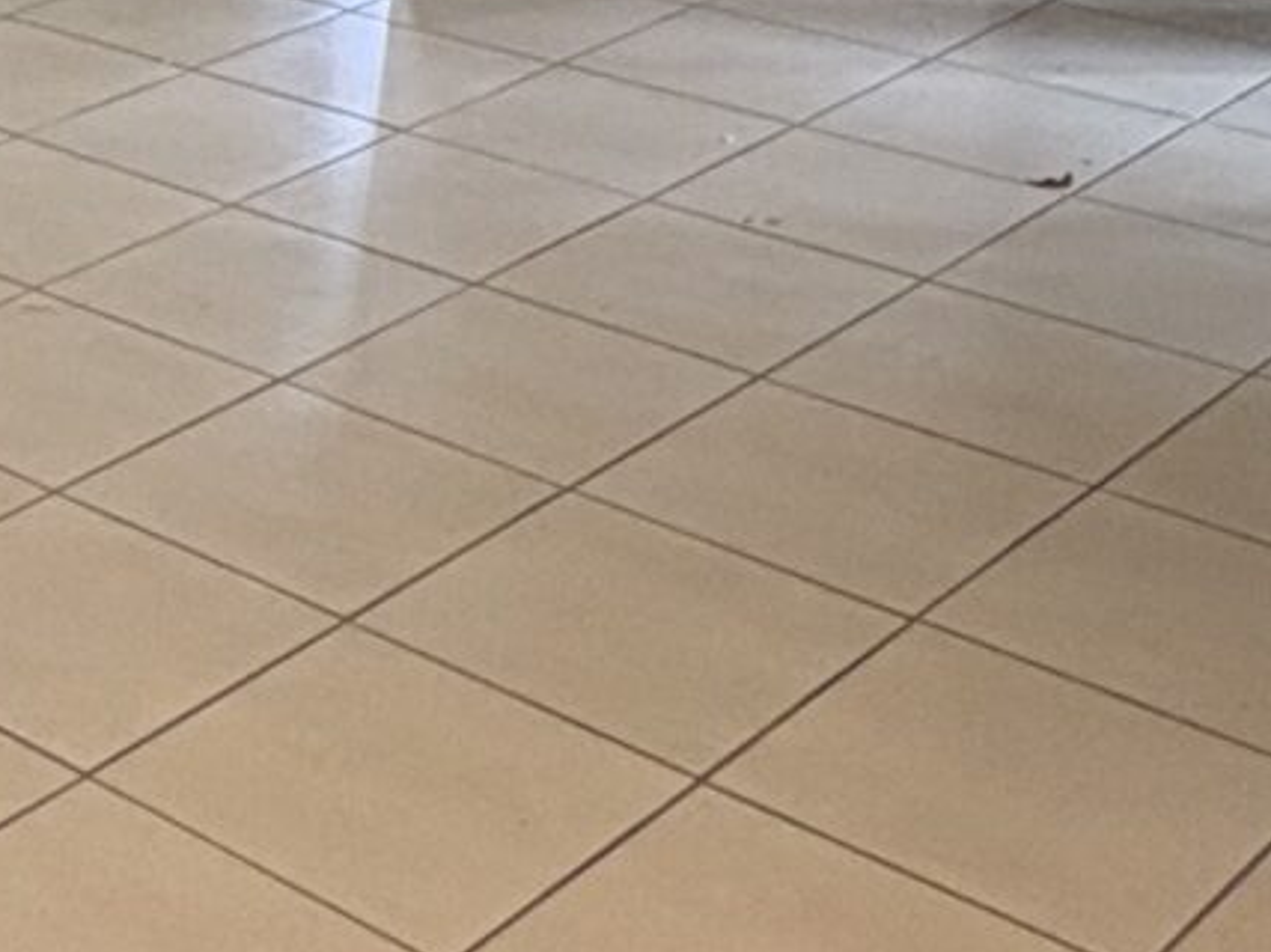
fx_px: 3083
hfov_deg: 21.4
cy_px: -324
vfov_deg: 16.5
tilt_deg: -12.7
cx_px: -324
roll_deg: +3.5
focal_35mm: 84
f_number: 2.2
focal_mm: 2.22
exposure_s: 1/100
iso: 125
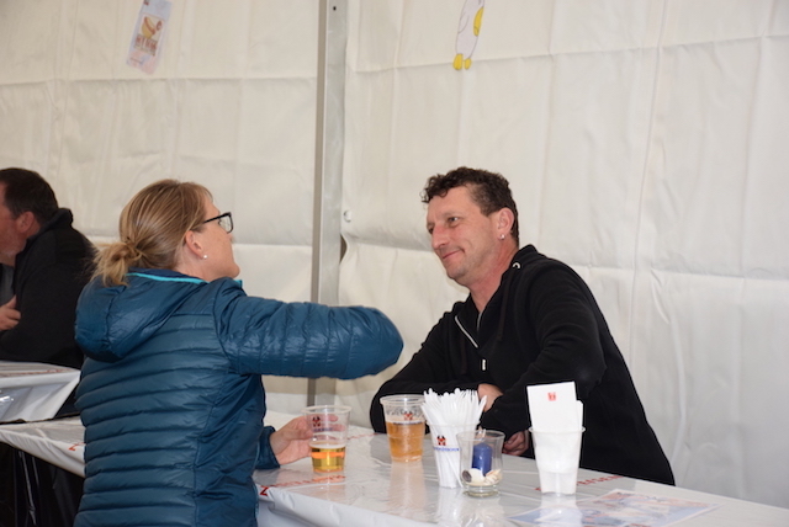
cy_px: 264
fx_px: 2040
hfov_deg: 21.9
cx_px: 394
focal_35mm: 93
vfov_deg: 14.7
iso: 800
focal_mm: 62
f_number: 5
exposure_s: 1/100
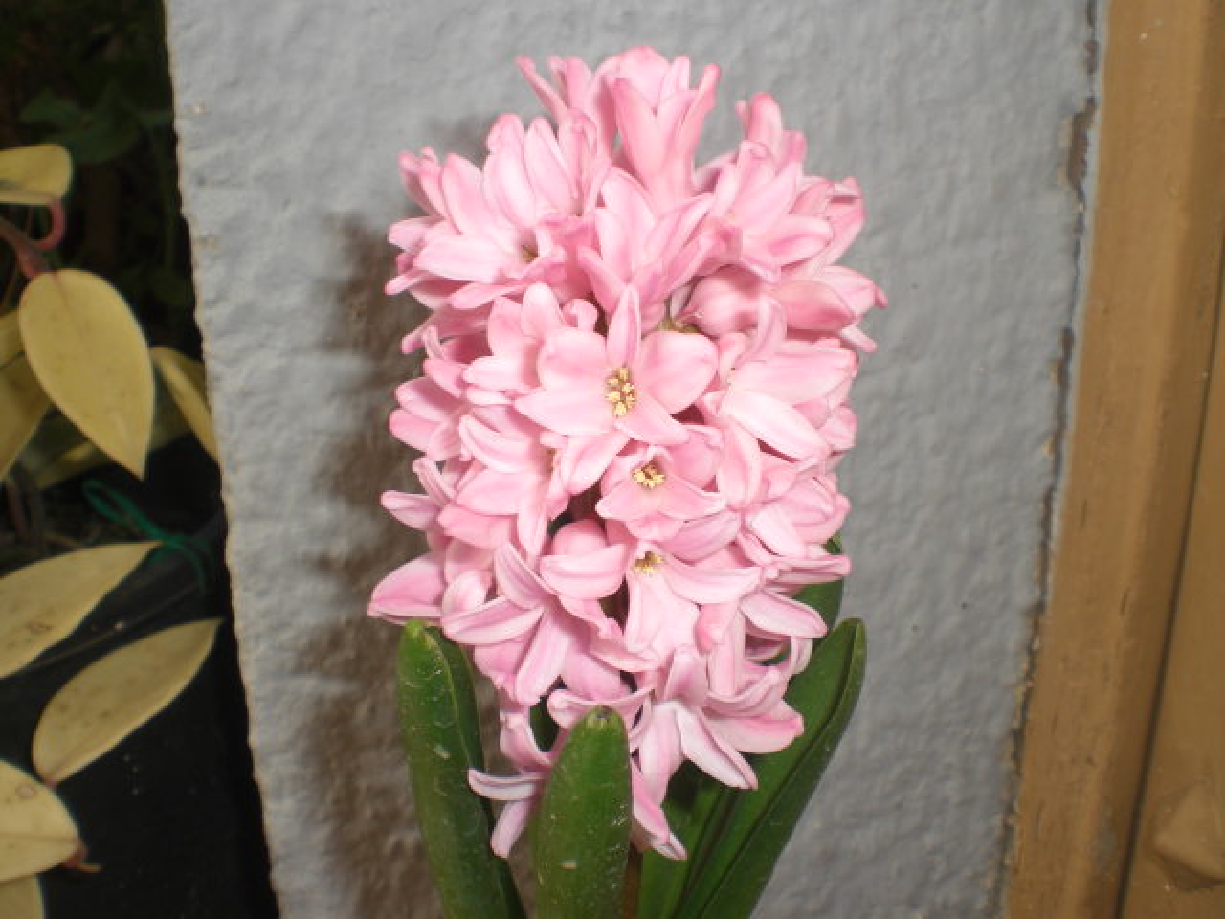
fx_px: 1345
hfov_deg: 49.0
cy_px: 460
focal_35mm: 38
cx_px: 612
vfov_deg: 37.7
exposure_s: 1/80
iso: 50
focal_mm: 6.3
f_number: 4.4
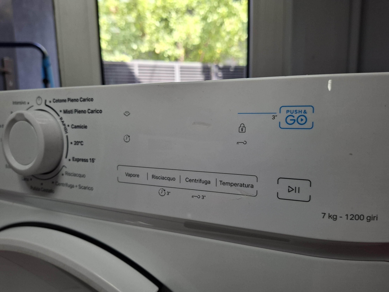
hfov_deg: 73.9
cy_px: 146
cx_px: 194
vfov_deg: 58.9
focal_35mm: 23
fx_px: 258
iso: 200
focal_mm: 5.54
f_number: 1.8
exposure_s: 1/120
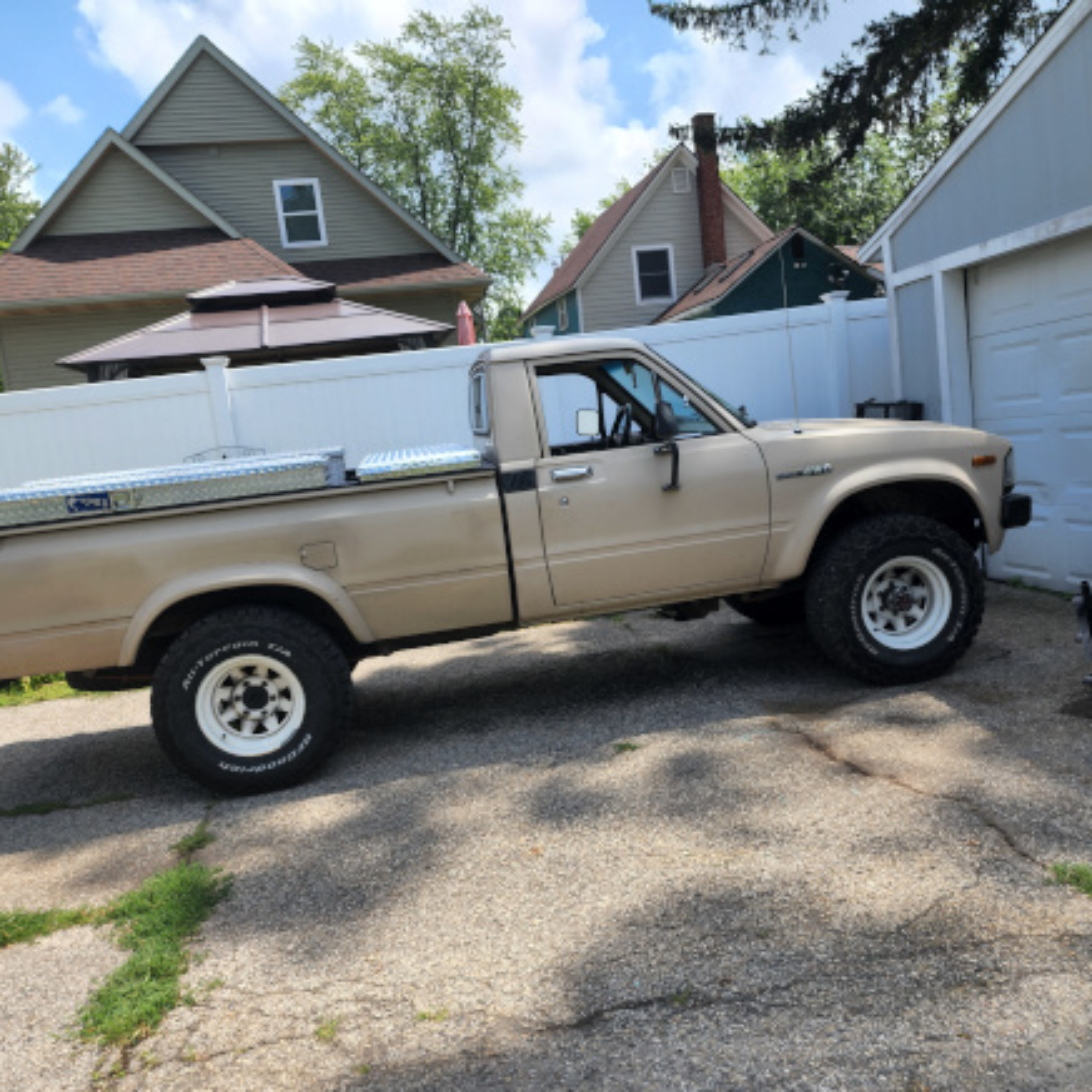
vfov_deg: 57.3
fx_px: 999
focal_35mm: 28
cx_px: 569
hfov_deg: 57.3
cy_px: 561
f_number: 1.8
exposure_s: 1/675
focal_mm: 6.4
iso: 12
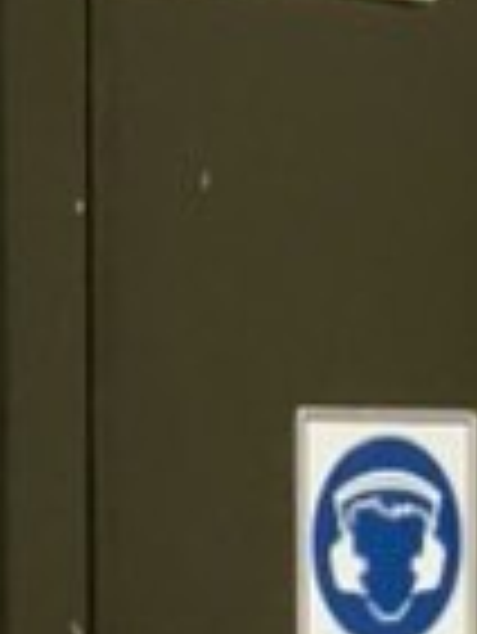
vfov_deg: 8.8
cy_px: 926
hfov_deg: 6.8
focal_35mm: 219
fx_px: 4018
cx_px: 428
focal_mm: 3
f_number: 1.8
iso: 250
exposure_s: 1/60
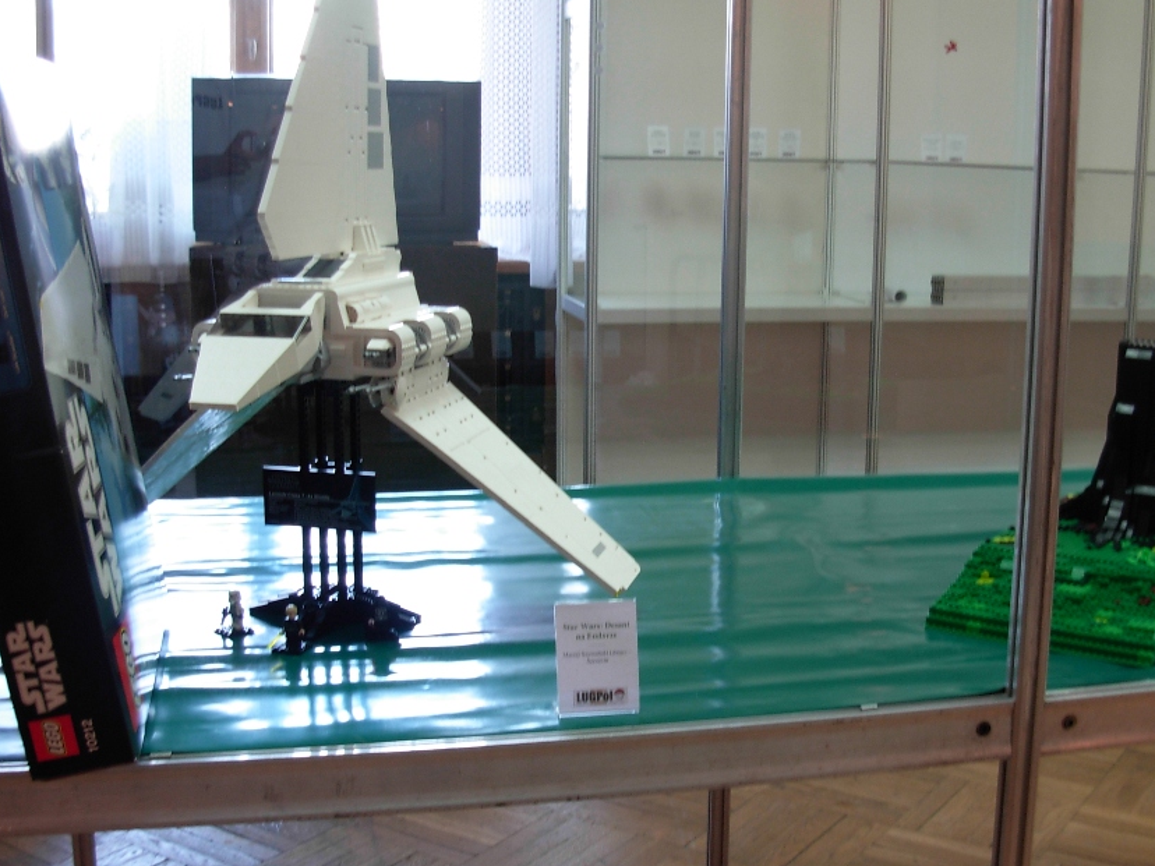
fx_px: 1568
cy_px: 402
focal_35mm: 47
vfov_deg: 30.9
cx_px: 663
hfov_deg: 40.3
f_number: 2.9
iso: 79
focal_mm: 6.3
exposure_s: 1/8.4
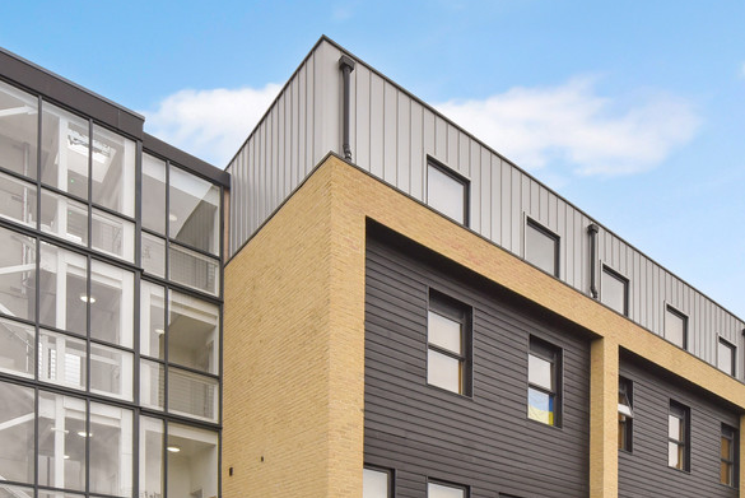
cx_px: 448
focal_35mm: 28
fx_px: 580
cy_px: 418
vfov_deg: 43.6
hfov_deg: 64.8
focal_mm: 16
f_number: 13
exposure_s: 1/100
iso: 640
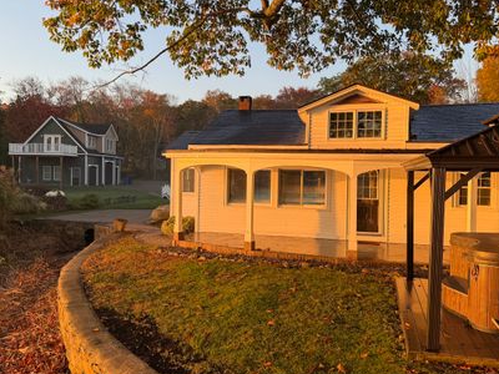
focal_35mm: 30
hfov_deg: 59.9
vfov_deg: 46.8
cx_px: 231
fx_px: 432
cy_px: 184
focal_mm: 6.76
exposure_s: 1/702
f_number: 1.78
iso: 80
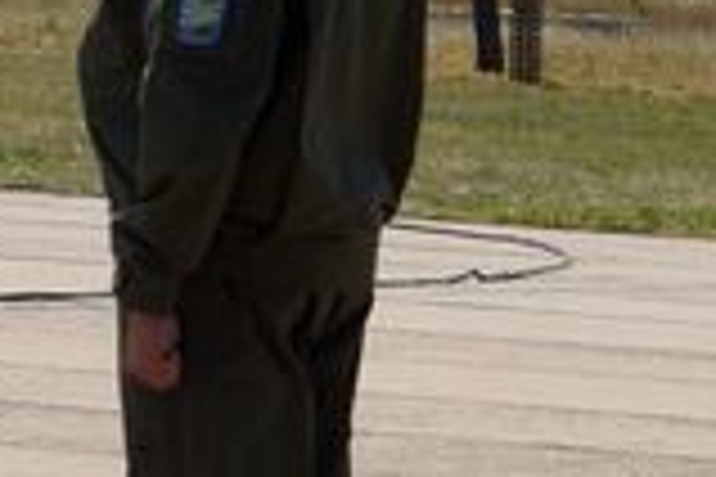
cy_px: 16
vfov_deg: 2.8
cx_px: -149
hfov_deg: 4.2
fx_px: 9828
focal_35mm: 494
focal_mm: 75
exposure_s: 1/320
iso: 100
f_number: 9
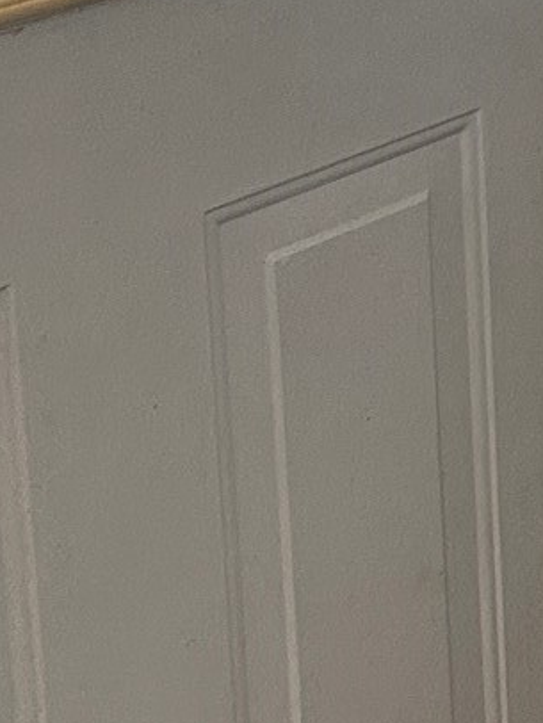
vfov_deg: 15.1
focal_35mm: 121
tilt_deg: -8.8
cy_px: -363
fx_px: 2528
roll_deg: -0.5
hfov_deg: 10.4
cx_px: 1333
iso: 250
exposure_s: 1/60
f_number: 1.78
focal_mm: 6.86
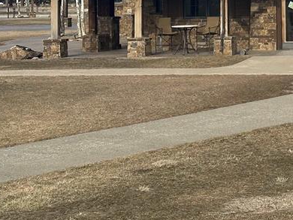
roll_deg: +0.8
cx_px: 330
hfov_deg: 15.2
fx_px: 1067
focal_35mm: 126
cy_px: -53
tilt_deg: +2.3
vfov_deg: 11.5
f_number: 1.78
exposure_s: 1/3367
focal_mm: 6.86
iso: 64
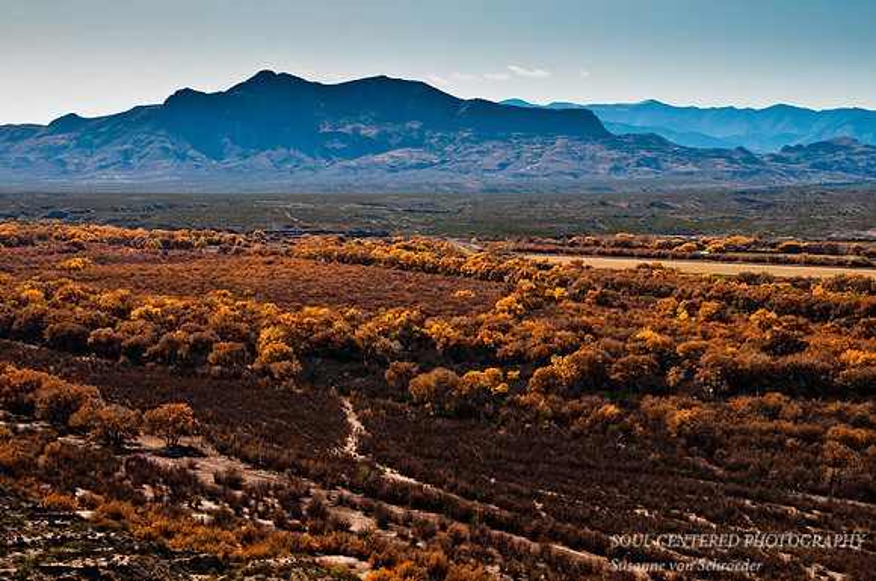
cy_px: 290
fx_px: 1677
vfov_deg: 19.7
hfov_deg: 29.3
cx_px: 438
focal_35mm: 69
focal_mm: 46
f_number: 16
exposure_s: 1/250
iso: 200
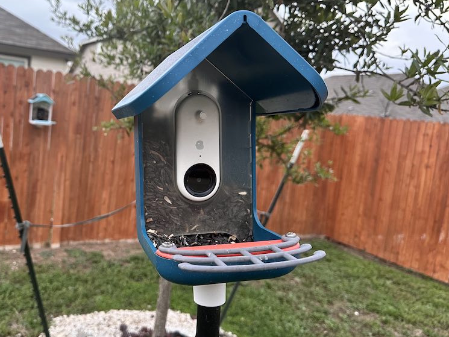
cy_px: 161
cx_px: 149
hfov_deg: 54.2
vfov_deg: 42.9
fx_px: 428
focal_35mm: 33
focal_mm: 6.86
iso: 320
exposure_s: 1/60
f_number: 1.78
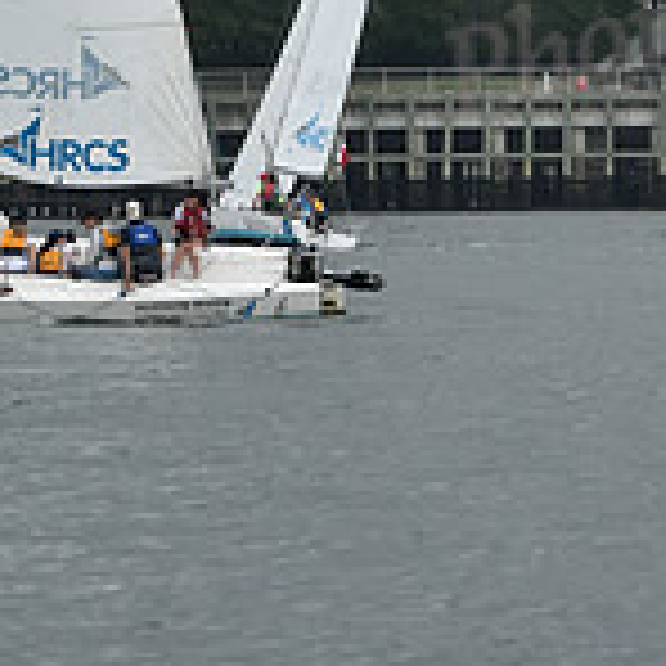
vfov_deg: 4.0
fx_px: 9403
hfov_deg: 4.1
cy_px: -626
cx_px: 214
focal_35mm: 432
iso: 400
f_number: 7.1
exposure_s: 1/800
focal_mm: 130
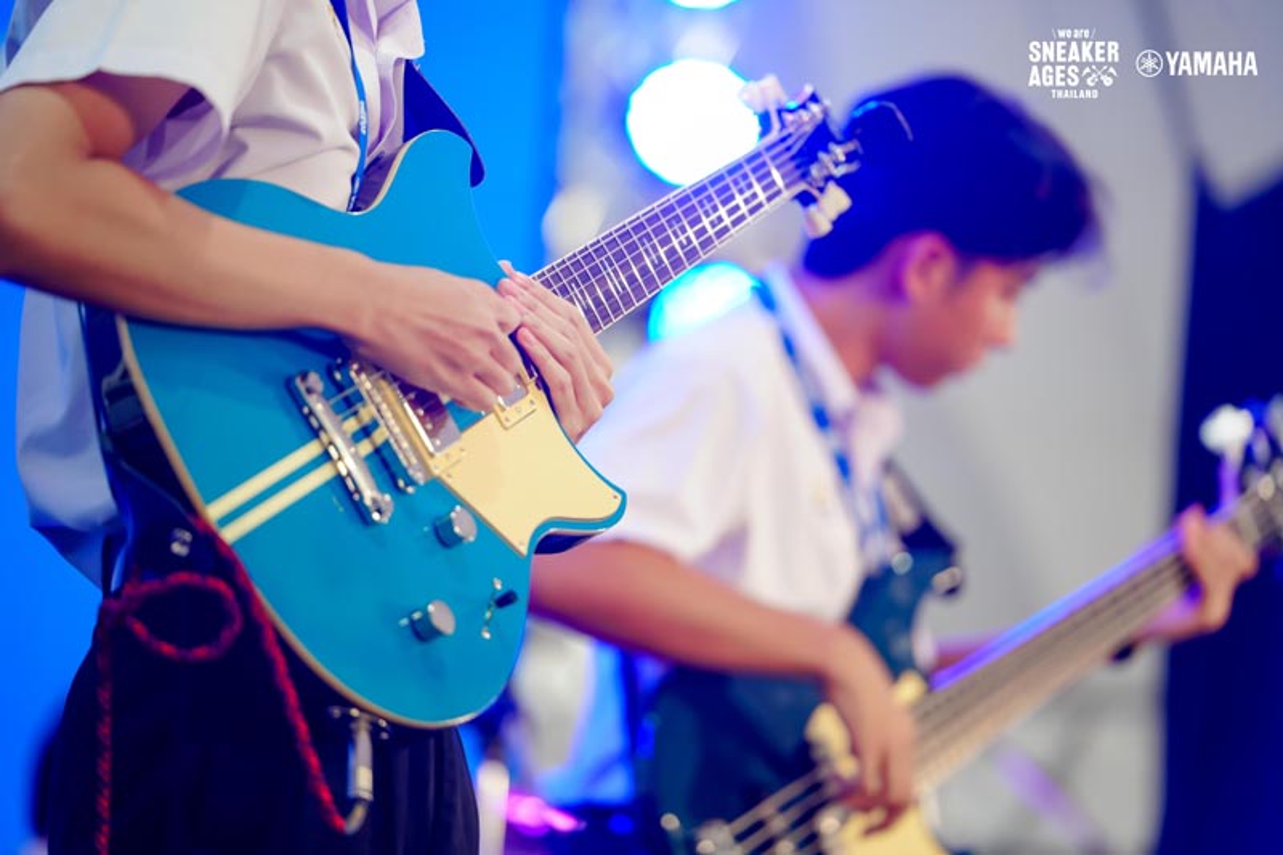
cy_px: 428
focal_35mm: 156
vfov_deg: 8.8
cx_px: 642
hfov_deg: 13.2
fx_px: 5558
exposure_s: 1/200
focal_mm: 156
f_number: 2.8
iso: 320
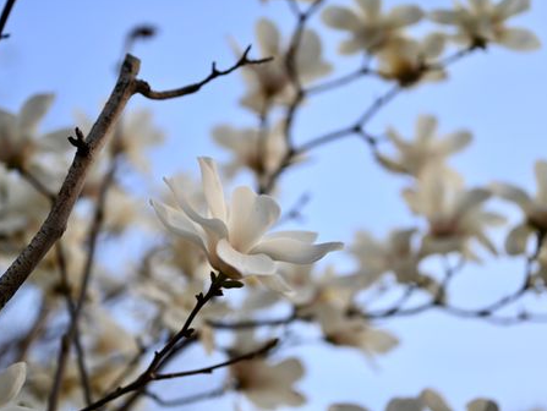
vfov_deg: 26.6
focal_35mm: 55
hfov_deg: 34.9
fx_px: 870
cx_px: 262
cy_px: 205
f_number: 1.8
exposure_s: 1/500
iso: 100
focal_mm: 50
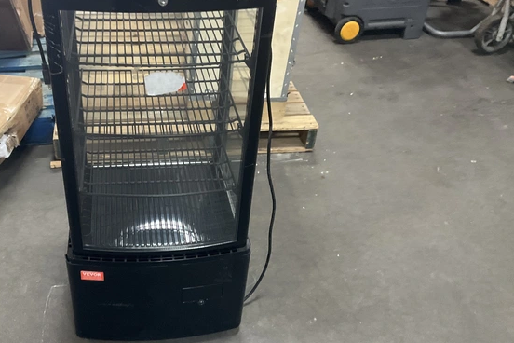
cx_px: 179
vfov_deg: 32.6
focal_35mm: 41
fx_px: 585
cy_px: 175
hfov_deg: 46.8
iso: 250
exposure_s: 1/40
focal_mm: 3
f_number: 1.8
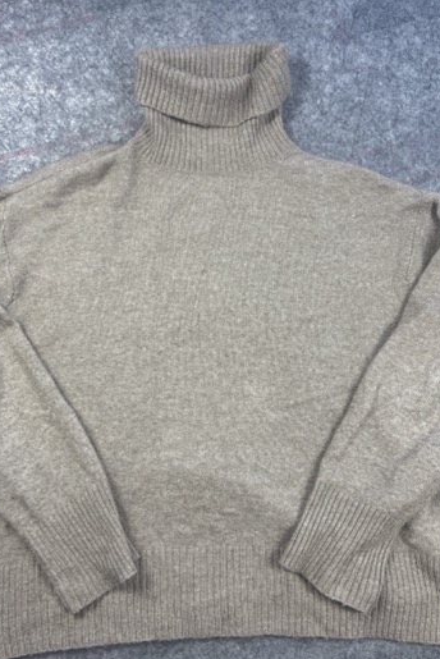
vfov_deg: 60.2
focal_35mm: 31
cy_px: 345
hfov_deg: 42.4
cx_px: 208
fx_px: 568
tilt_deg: -60.3
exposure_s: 1/100
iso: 64
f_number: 1.78
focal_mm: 6.76
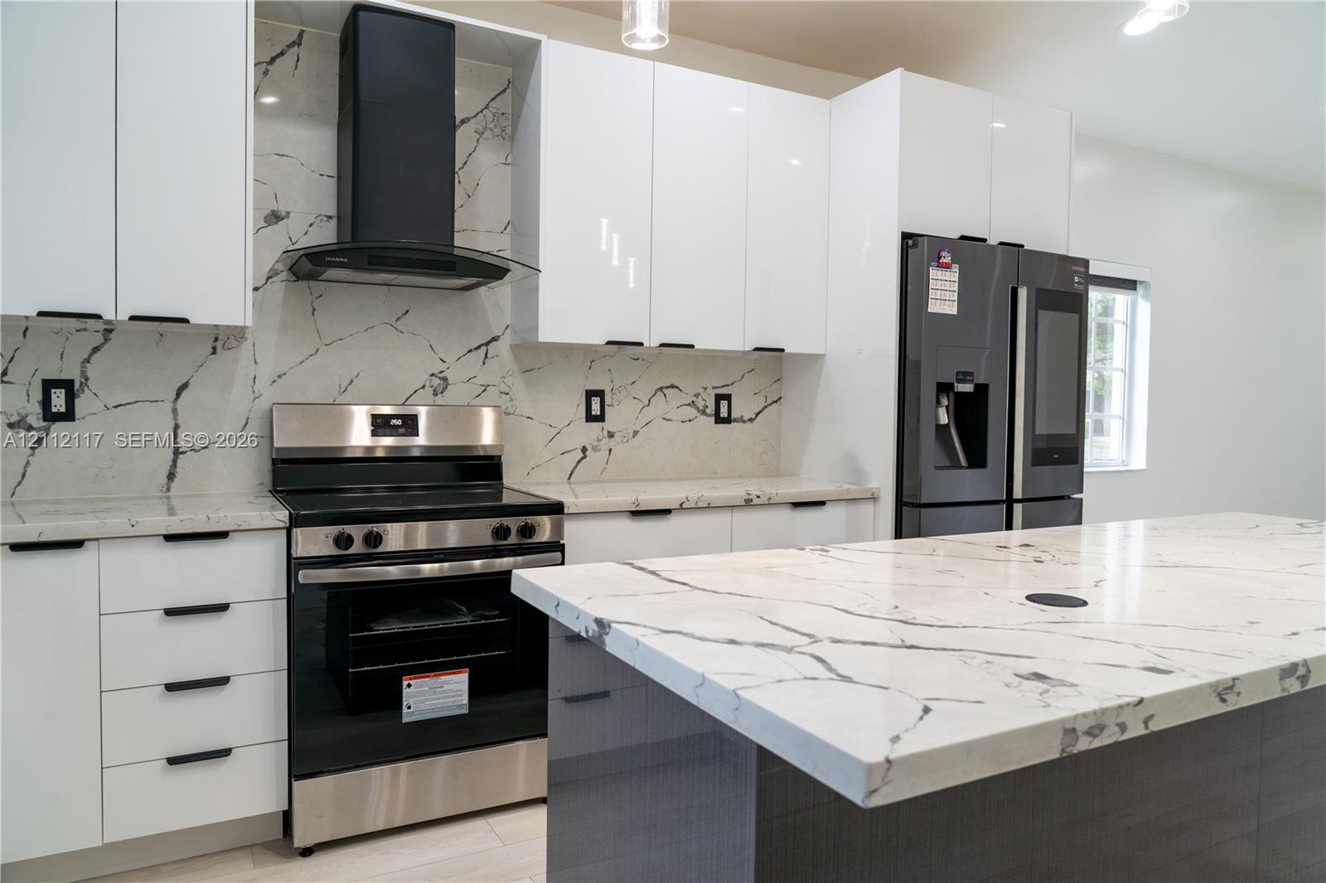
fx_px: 884
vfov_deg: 53.1
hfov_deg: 73.8
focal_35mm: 24
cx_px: 663
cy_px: 442
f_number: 5.6
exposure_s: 1/200
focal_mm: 24
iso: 320
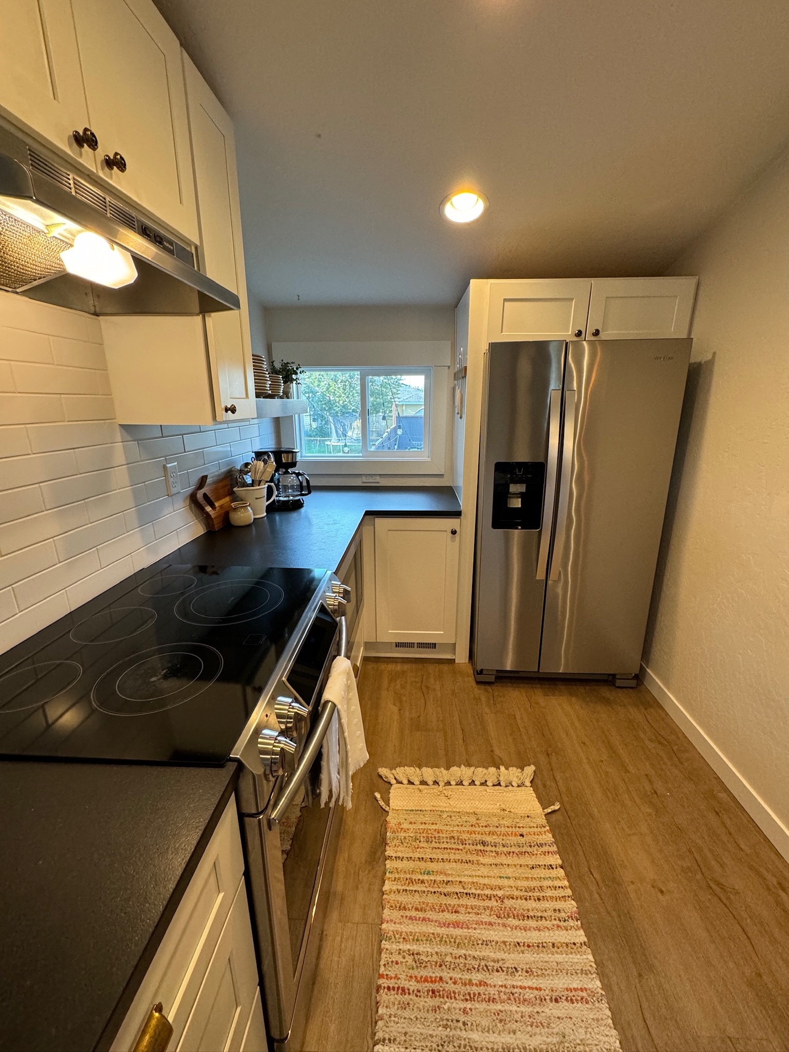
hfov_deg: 85.7
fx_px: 425
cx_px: 394
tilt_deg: -16.2
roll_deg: +0.3
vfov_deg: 102.1
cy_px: 526
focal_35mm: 14
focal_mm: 2.22
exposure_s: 1/120
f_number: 2.2
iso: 250
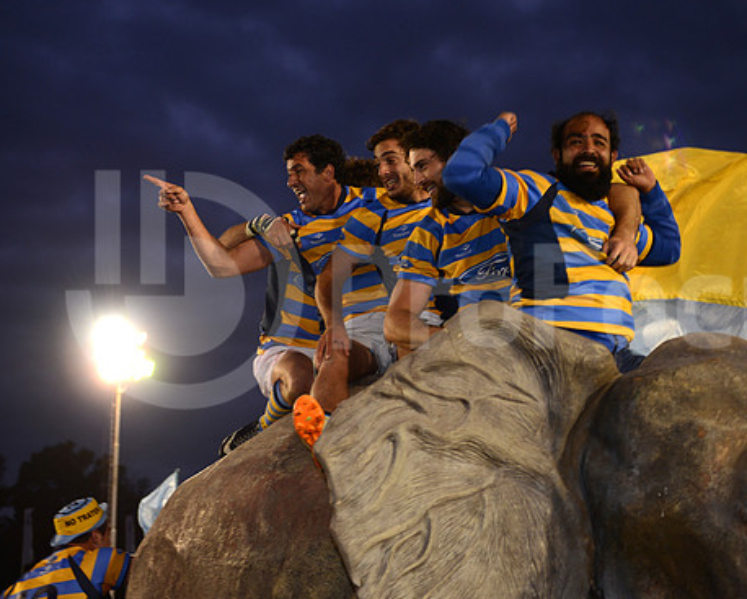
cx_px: 463
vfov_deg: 26.7
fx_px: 1261
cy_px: 293
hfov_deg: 32.9
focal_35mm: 57
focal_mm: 48
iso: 500
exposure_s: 1/160
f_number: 2.8
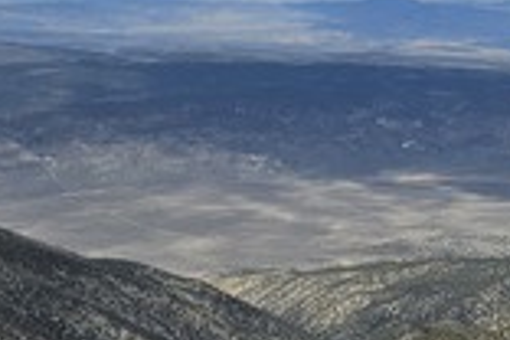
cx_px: 530
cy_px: 56
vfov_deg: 15.8
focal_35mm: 86
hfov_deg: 22.6
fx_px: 1218
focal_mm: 5.4
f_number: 1.8
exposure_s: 1/4187
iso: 25
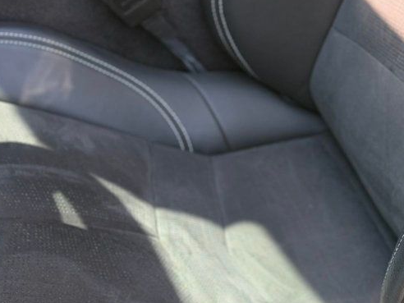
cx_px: 174
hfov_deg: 19.6
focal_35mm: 100
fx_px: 1167
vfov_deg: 14.6
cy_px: 280
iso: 100
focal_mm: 6.76
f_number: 1.78
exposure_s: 1/553
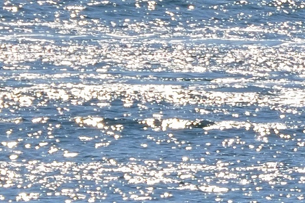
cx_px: 839
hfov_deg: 1.4
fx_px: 12551
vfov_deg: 0.9
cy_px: 148
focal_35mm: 1482
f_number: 14
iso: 400
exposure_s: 1/640
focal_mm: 130
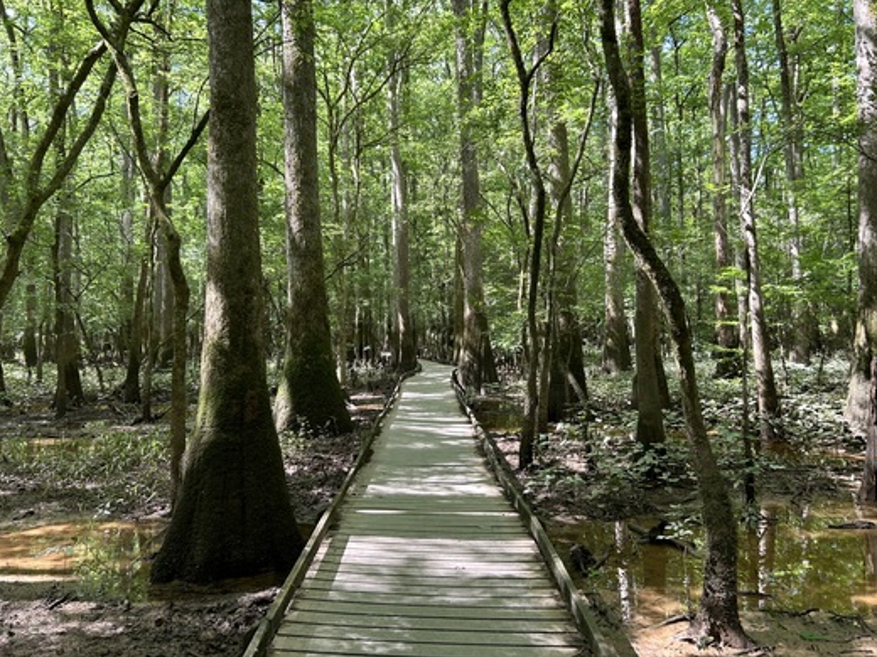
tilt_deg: +3.9
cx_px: 444
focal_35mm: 28
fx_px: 709
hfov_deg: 63.4
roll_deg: +0.6
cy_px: 305
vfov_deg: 49.7
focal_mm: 5.7
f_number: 1.5
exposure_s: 1/121
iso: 50
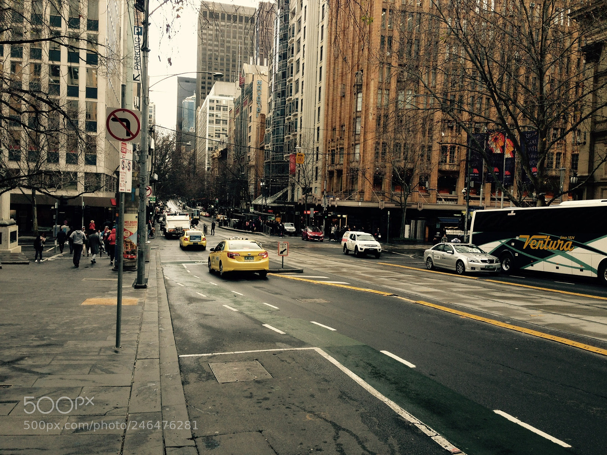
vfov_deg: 42.9
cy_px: 228
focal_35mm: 33
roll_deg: -2.0
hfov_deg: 55.4
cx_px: 304
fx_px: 579
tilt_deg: -2.5
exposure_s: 1/191
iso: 50
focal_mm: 4.12
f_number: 2.4
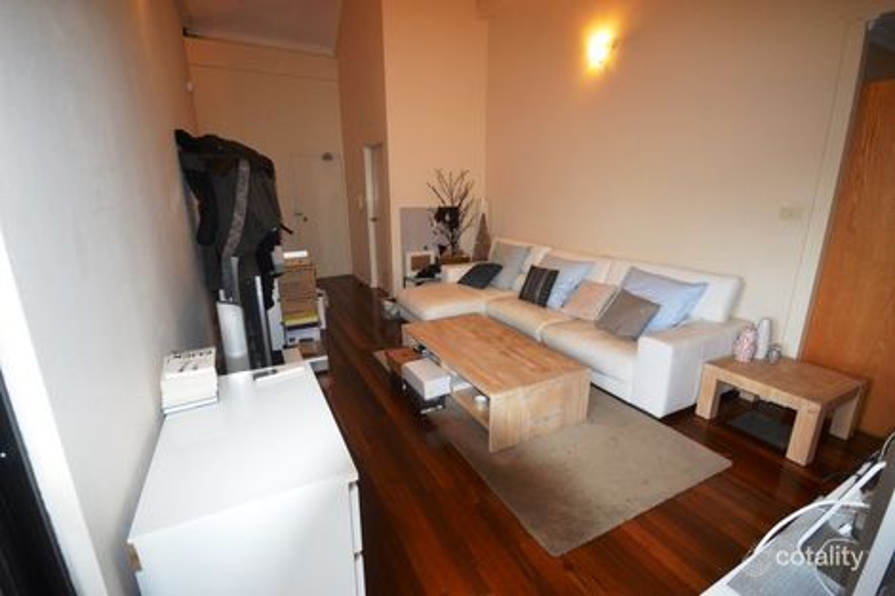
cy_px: 298
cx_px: 448
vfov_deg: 77.3
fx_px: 373
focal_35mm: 15
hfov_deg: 100.4
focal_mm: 10
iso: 1600
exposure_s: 1/60
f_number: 4
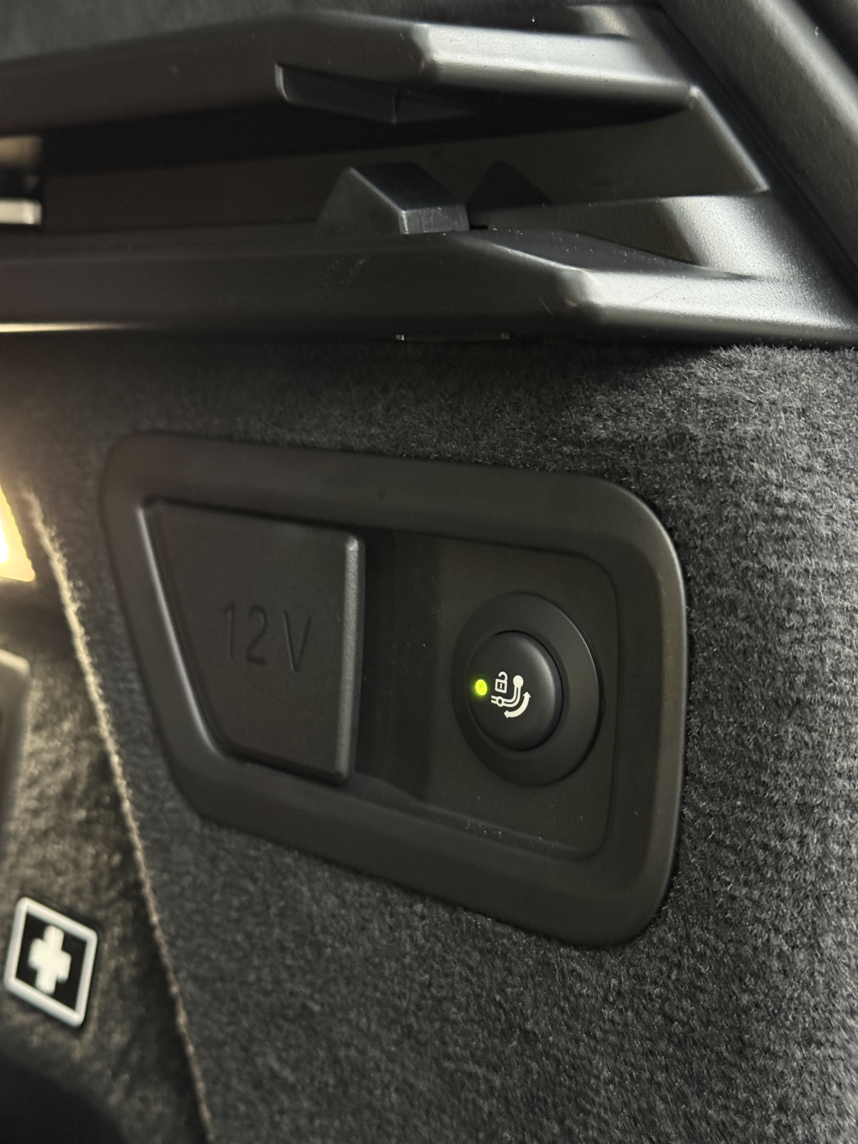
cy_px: 572
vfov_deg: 39.7
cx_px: 429
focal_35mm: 48
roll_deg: -0.1
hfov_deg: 30.3
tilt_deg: -9.1
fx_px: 1586
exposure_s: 1/25
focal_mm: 6.76
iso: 500
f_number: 1.78
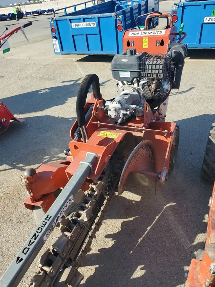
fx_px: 215
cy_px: 144
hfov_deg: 53.1
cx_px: 108
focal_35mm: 26
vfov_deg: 67.3
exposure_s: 1/603
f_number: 2.4
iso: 50
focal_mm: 4.3
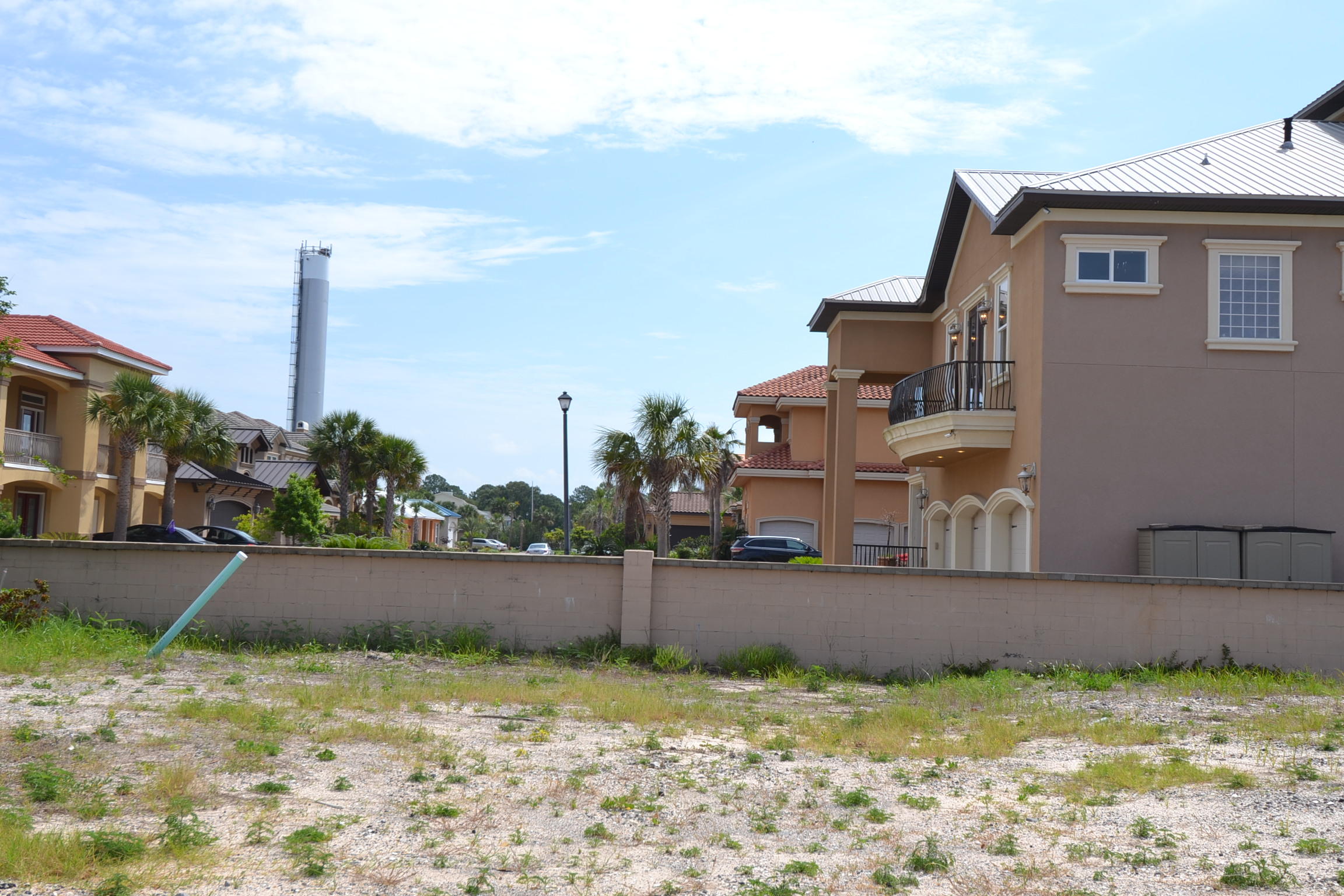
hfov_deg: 53.1
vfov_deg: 36.9
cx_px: 672
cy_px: 448
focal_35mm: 36
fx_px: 1344
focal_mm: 24
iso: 100
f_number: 9
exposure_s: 1/320
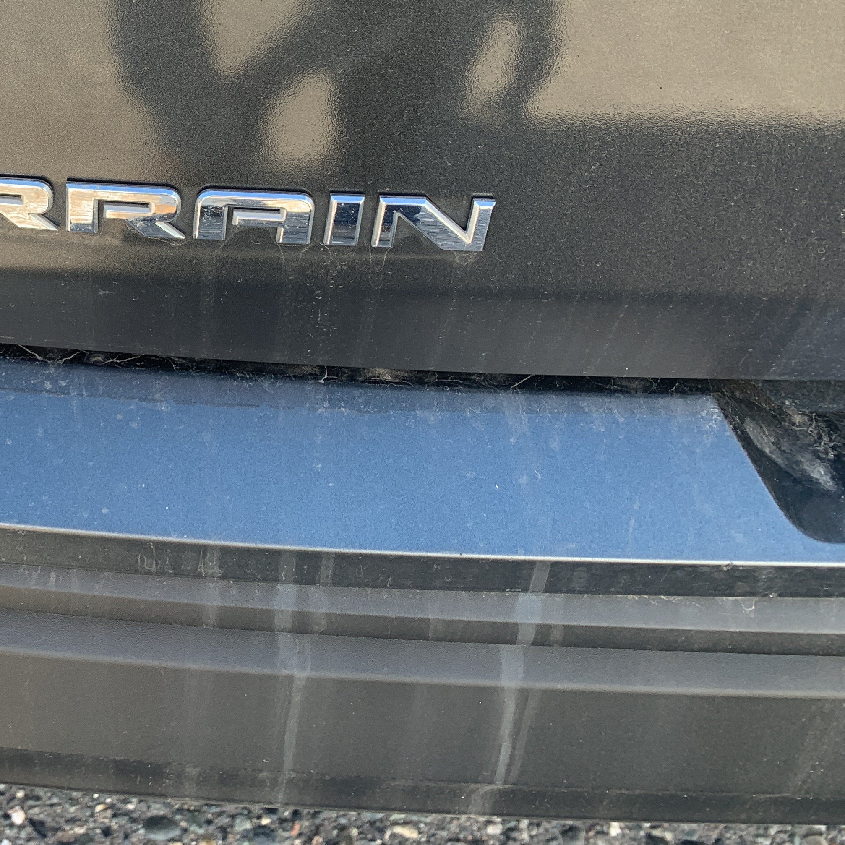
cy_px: 225
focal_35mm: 46
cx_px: 32
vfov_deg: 36.1
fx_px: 1270
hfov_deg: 34.1
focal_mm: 4.25
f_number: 1.8
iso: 25
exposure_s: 1/132
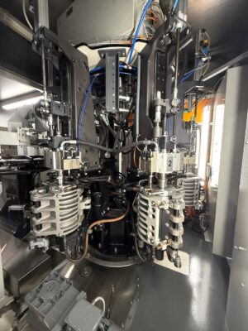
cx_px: 124
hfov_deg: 85.7
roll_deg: -0.2
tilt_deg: -5.4
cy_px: 166
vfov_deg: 102.1
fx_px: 134
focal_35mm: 14
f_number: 2.2
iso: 320
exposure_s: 1/100
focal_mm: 2.22
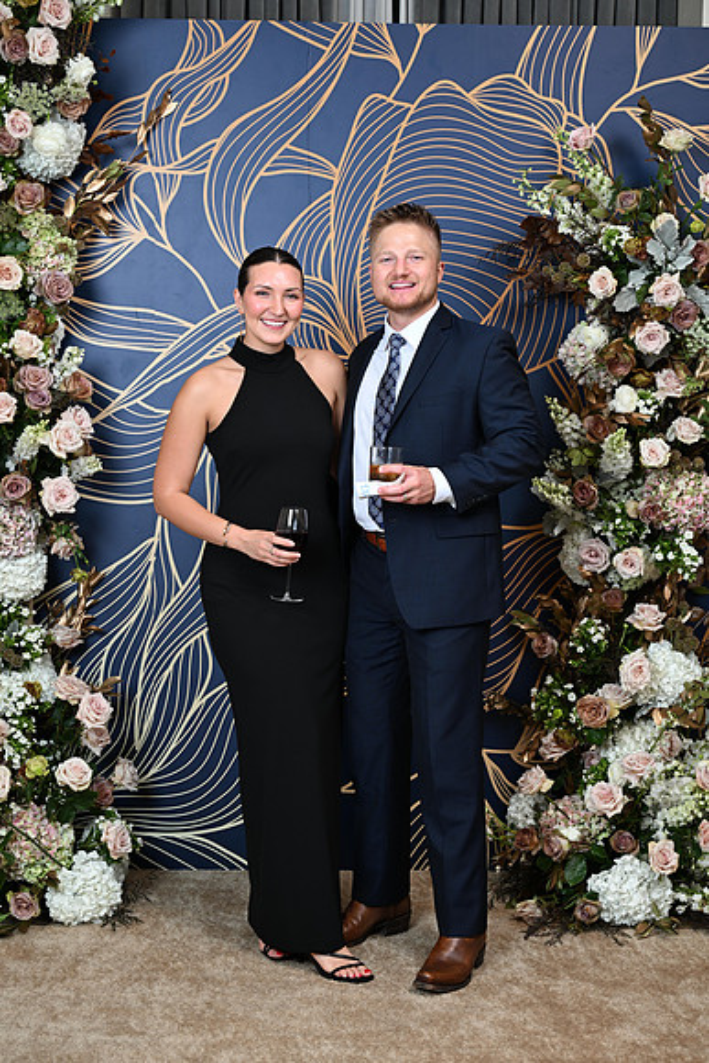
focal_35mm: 53
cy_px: 532
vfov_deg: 37.5
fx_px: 1565
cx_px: 354
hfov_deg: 25.5
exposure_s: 1/125
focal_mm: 53
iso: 125
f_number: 5.6
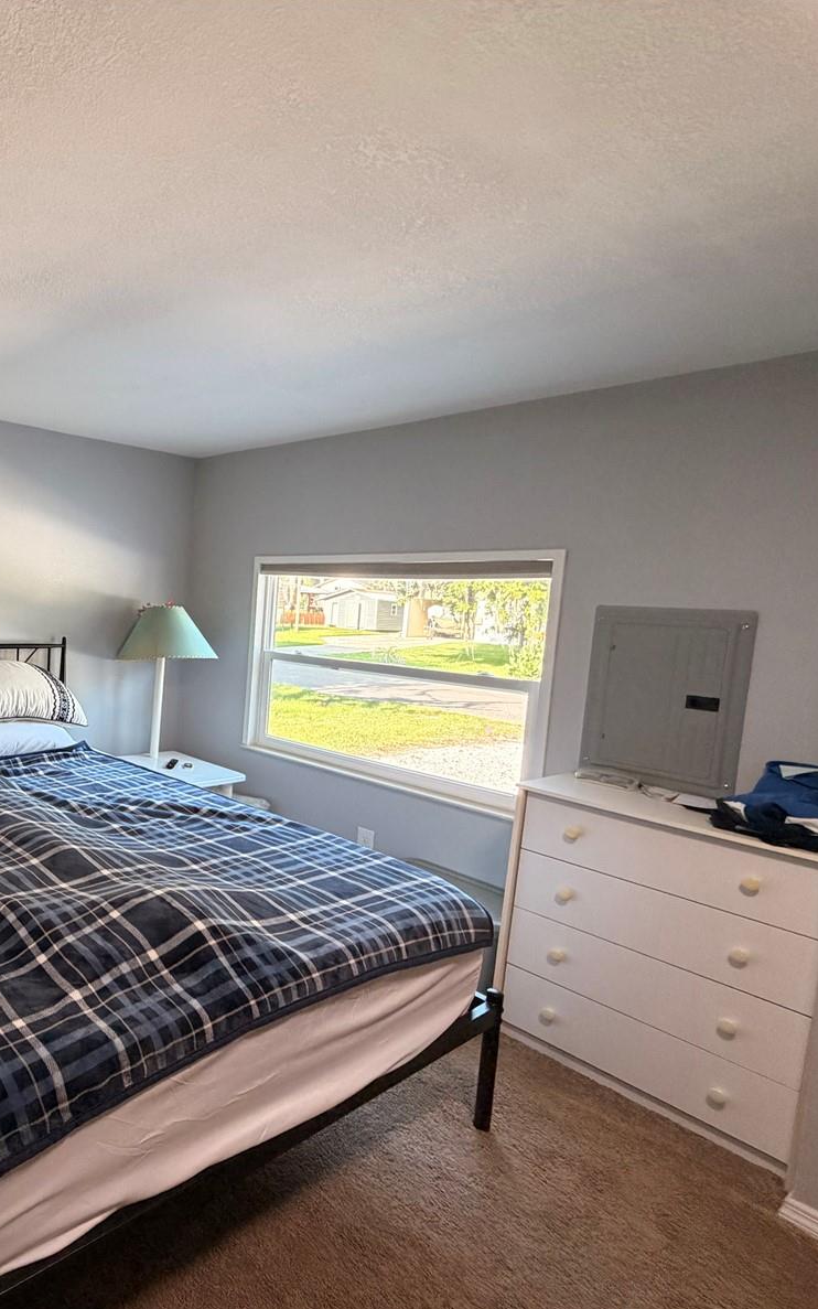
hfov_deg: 52.0
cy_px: 654
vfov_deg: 85.1
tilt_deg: -5.8
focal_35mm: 20
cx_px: 71
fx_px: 713
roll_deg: -0.6
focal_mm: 2.22
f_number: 2.2
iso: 200
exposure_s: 1/60
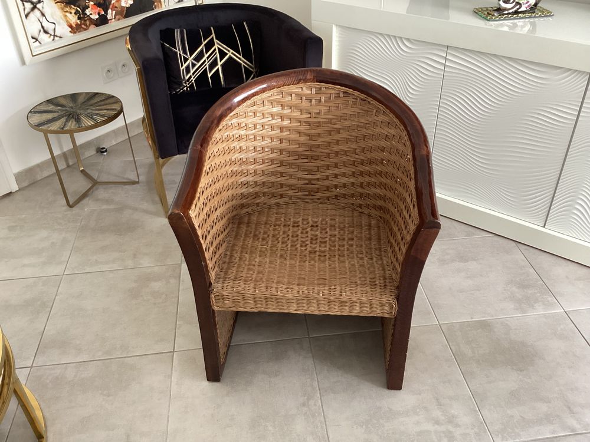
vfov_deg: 45.4
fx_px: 528
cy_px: 221
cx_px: 295
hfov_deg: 58.4
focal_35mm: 31
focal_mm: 3.3
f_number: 2.4
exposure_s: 1/60
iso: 160
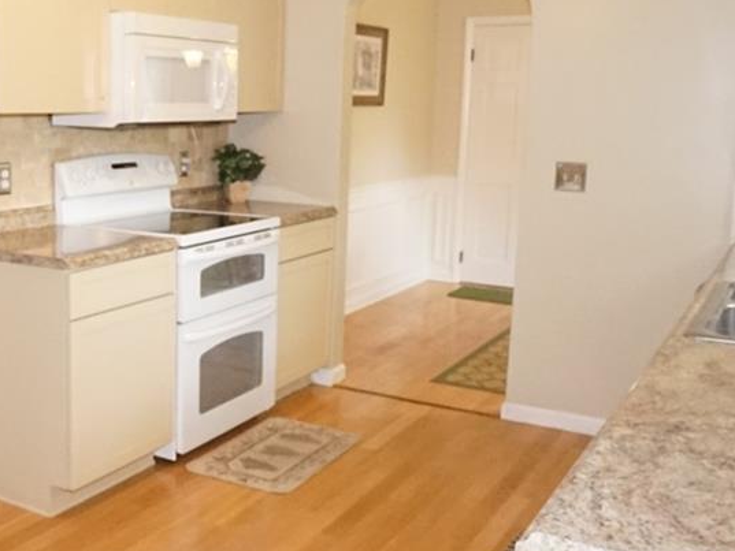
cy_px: 264
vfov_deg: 32.9
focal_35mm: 44
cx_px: 212
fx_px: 934
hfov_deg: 42.0
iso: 5000
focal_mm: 16
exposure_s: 1/125
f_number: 11
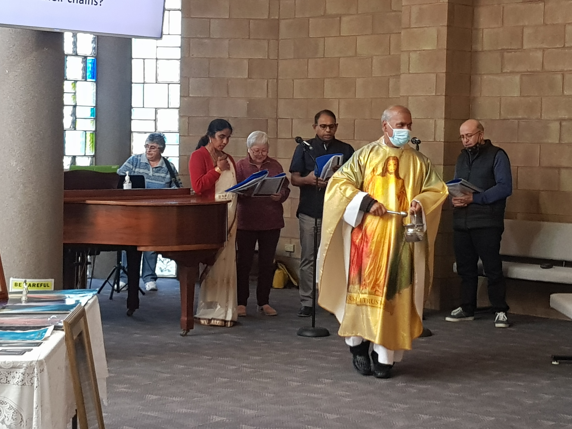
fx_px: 430
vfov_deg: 53.1
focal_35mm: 26
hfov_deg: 67.3
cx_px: 286
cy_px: 214
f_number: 1.7
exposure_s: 1/100
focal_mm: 4.2
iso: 160
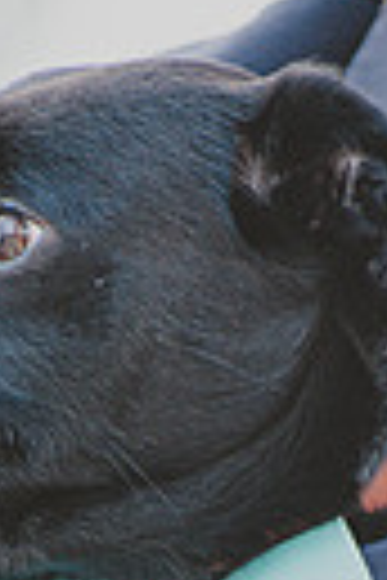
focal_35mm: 1150
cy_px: 944
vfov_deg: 1.8
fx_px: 18542
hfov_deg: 1.2
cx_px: 220
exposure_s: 1/125
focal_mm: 220
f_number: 5.6
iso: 220
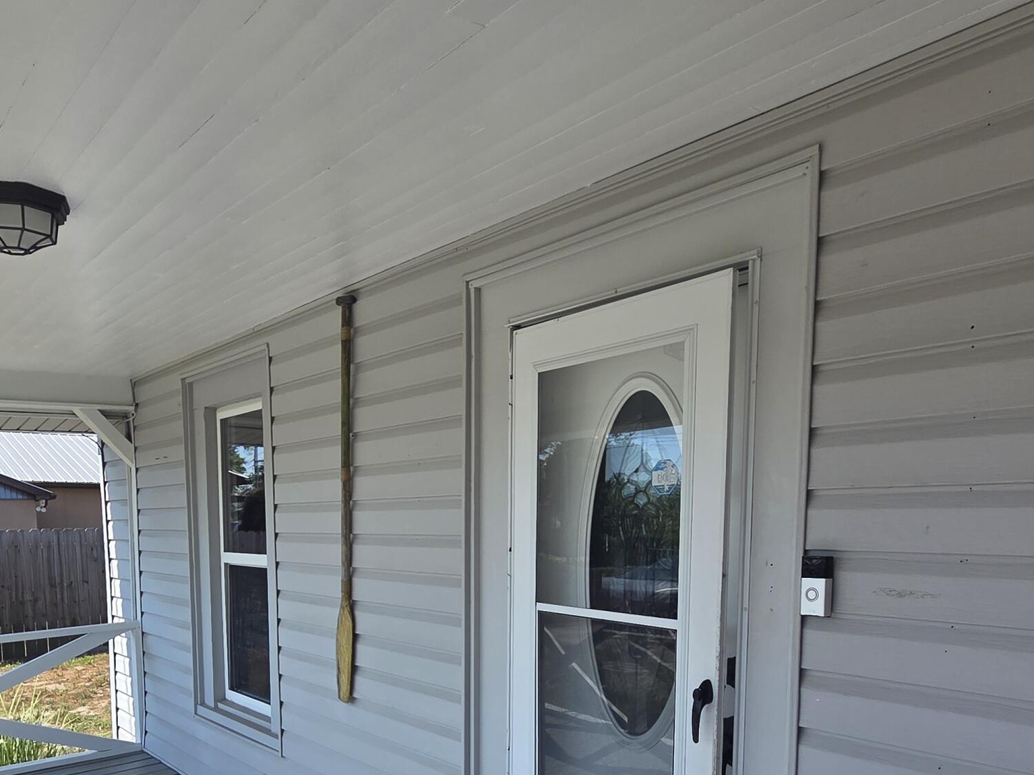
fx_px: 777
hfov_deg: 67.1
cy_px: 595
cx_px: 455
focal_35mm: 26
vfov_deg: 50.5
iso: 50
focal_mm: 2.2
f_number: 2.2
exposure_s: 1/1170
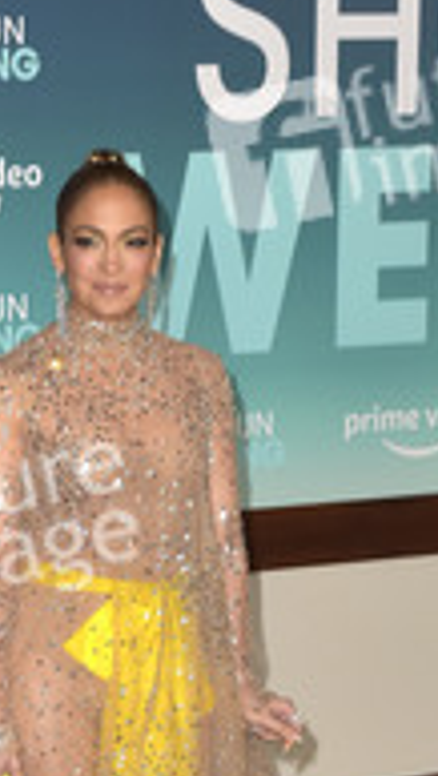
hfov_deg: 11.6
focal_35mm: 104
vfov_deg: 20.0
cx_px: 50
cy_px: 740
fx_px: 2141
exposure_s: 1/250
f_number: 6.3
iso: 400
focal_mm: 48
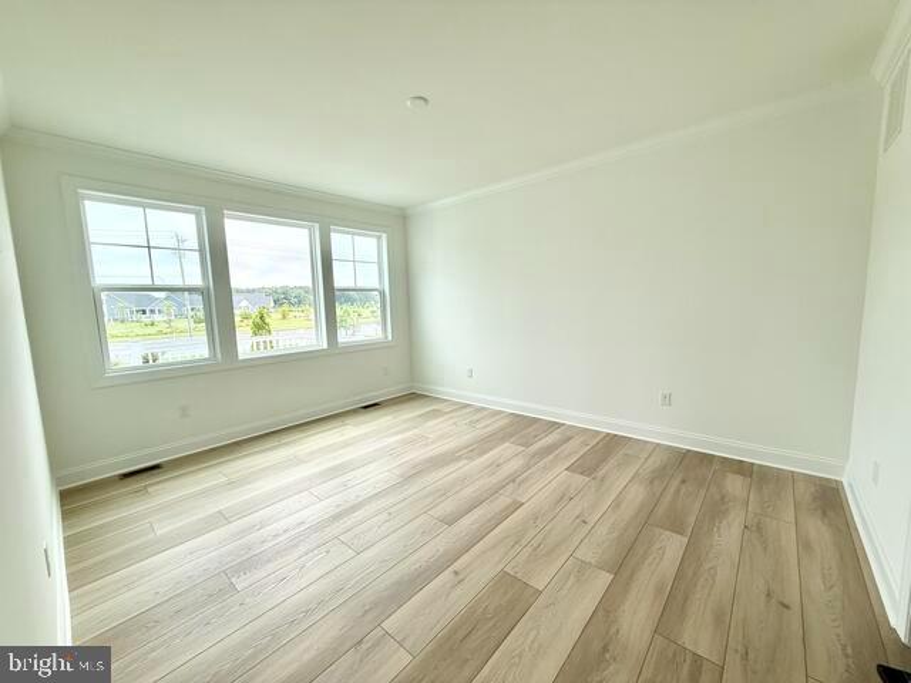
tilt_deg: -5.3
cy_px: 342
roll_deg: +1.5
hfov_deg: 102.1
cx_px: 456
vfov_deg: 85.7
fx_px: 368
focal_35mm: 14
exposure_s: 1/195
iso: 64
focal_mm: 2.22
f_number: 2.2
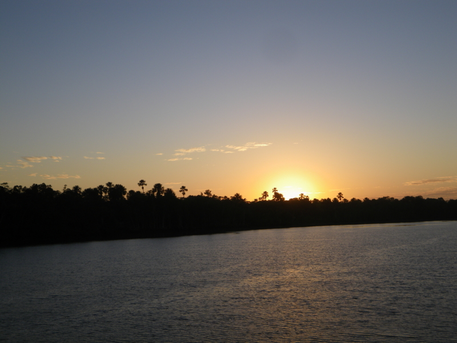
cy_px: 172
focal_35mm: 46
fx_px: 607
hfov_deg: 41.2
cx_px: 228
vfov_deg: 31.5
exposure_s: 1/400
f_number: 3.3
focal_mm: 8.2
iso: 64
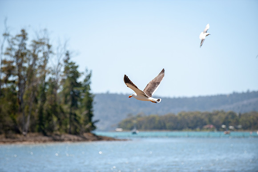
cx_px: 129
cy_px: 86
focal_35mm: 200
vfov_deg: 6.9
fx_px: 1432
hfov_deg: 10.3
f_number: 4
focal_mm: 200
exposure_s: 1/2000
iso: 200
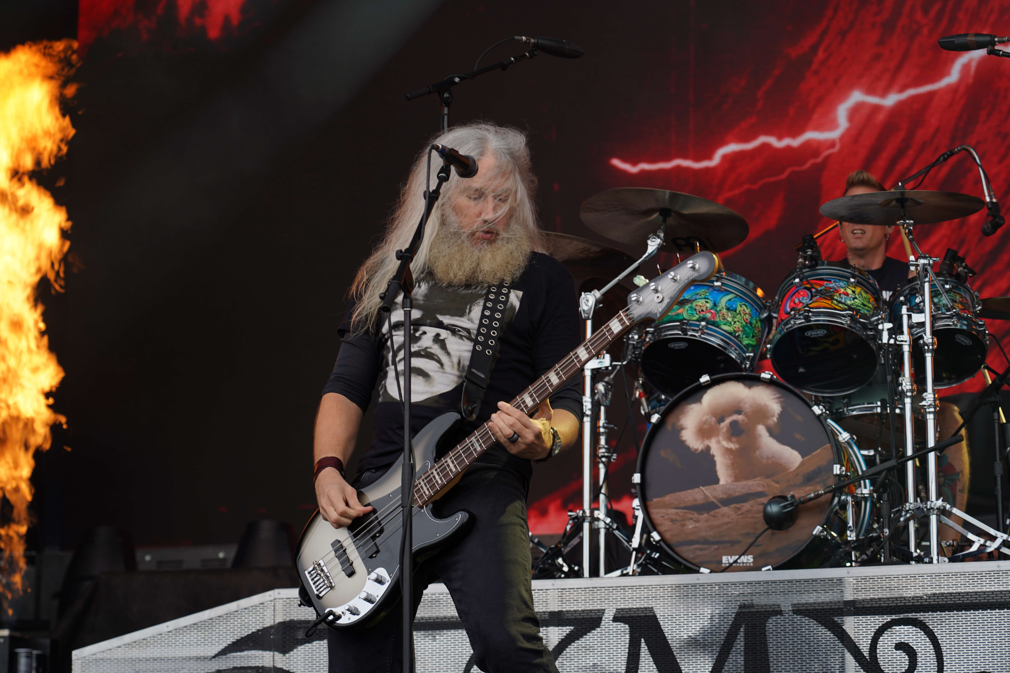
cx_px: 505
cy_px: 336
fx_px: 2946
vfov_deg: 13.0
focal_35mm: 105
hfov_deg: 19.5
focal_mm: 105
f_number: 5.6
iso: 100
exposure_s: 1/200
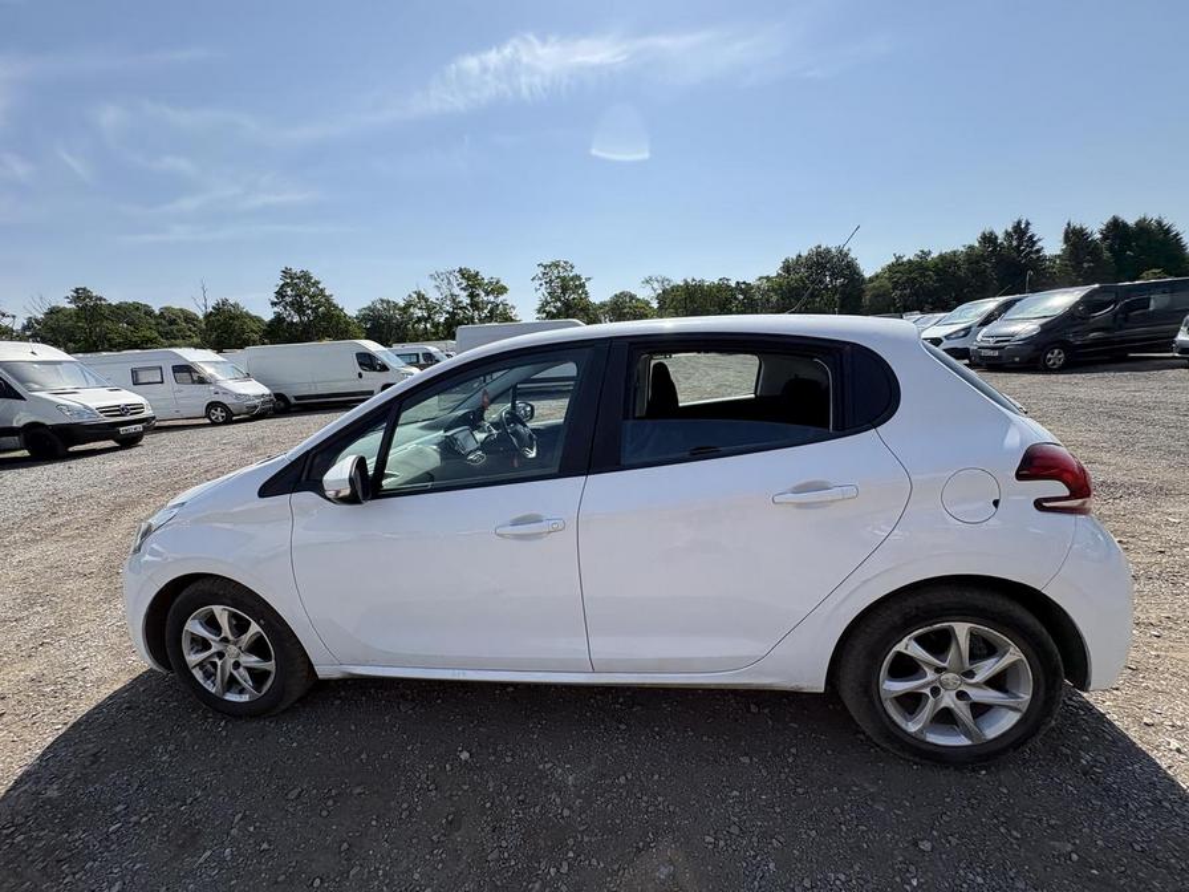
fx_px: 481
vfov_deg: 85.7
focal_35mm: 14
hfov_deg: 102.1
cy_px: 446
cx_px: 594
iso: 50
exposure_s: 1/1637
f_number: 2.2
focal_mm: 2.22
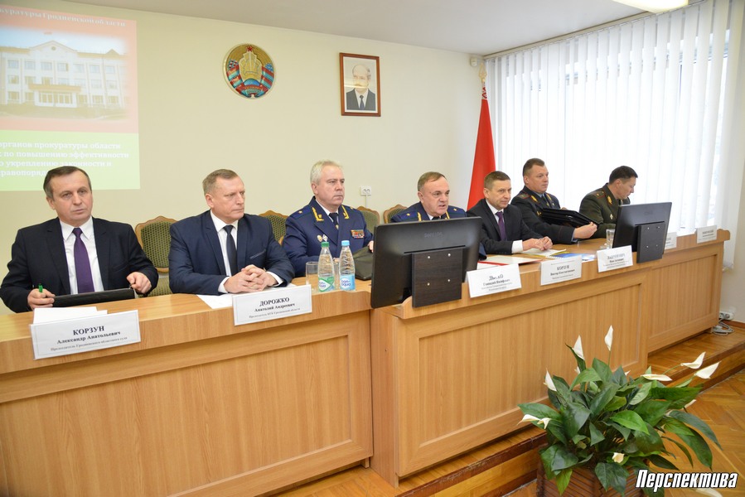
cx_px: 372
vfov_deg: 53.2
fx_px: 497
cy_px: 248
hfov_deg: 73.7
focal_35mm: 24
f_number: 5.6
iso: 4000
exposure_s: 1/125
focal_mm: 24
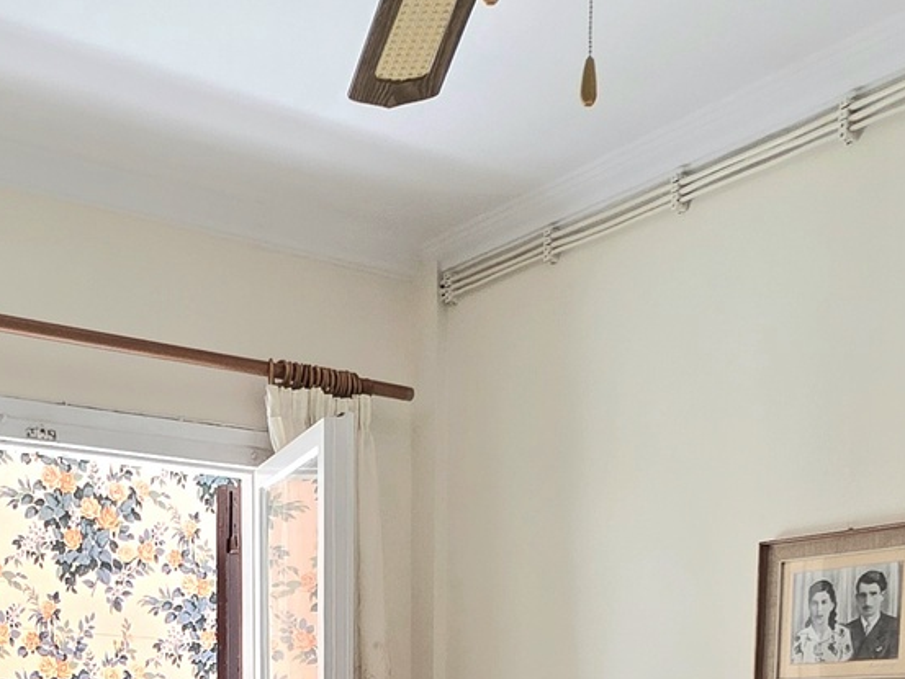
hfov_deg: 40.0
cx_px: 306
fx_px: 1229
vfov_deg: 25.8
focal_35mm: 47
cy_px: 913
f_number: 1.9
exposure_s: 1/101
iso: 160
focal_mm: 2.2
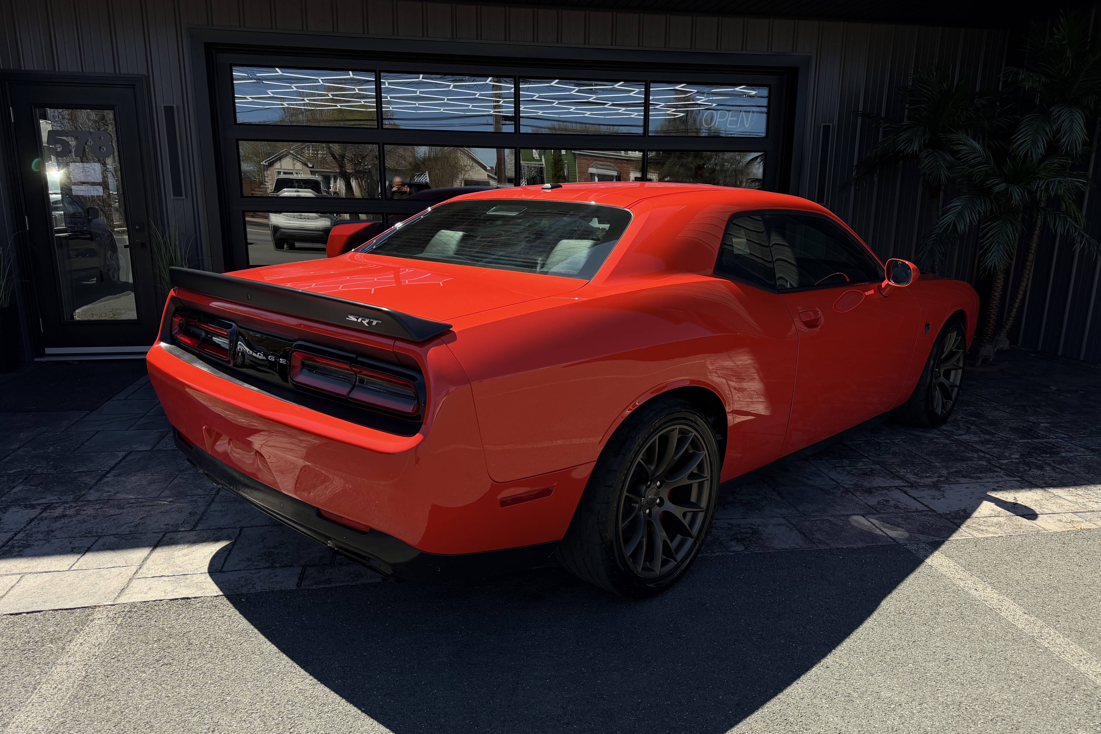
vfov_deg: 51.3
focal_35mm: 25
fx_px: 765
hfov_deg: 71.5
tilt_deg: -11.6
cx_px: 551
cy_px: 390
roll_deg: +0.4
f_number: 1.78
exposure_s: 1/2445
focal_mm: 6.76
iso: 100
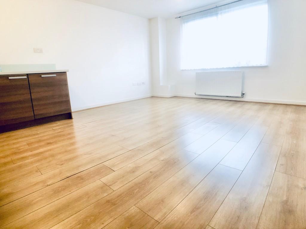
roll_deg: +2.3
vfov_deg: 49.7
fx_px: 248
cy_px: 114
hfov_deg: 63.4
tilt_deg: -11.9
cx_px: 153
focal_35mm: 28
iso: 40
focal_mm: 3.99
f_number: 1.8
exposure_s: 1/20
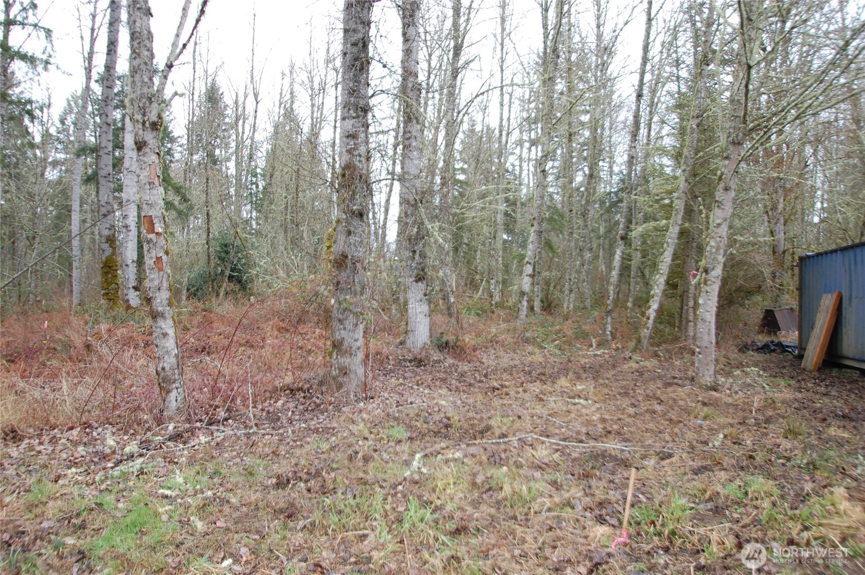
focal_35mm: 22
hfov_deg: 77.4
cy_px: 288
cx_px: 432
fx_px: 540
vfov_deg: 56.0
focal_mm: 15
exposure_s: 1/50
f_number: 4
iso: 400
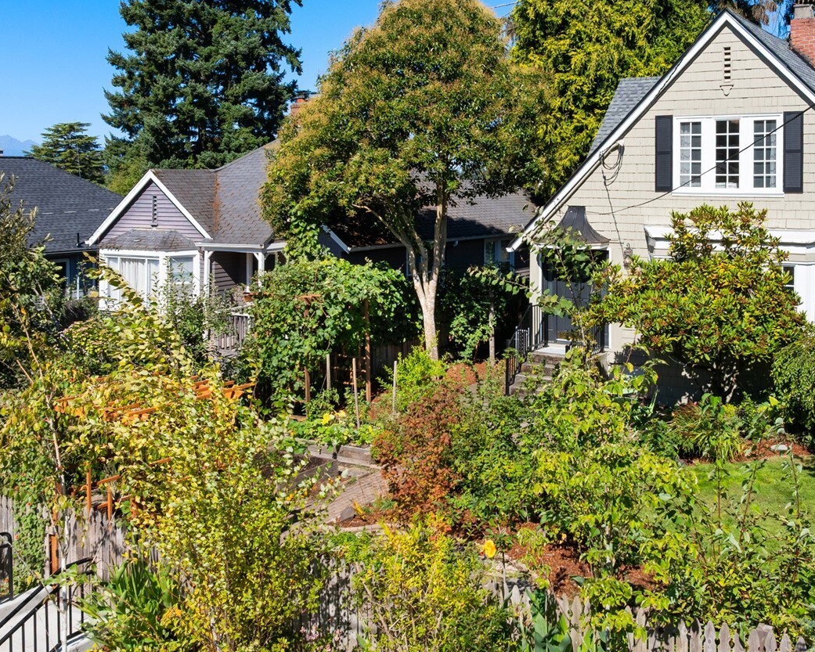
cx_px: 501
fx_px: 868
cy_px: 404
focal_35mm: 36
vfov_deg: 40.9
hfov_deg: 49.9
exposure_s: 1/120
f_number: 5
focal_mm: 12.29
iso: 100
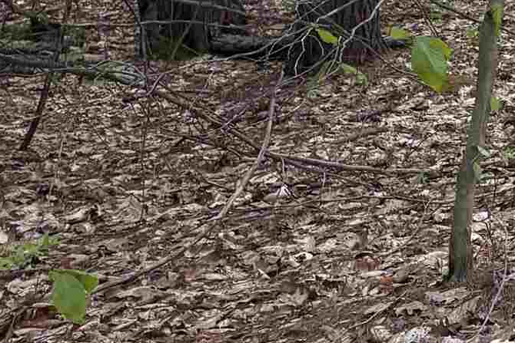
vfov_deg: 9.9
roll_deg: -0.3
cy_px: -430
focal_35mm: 124
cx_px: 1045
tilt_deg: +7.4
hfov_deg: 13.9
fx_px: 1774
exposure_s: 1/160
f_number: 1.6
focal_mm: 5.96
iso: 125
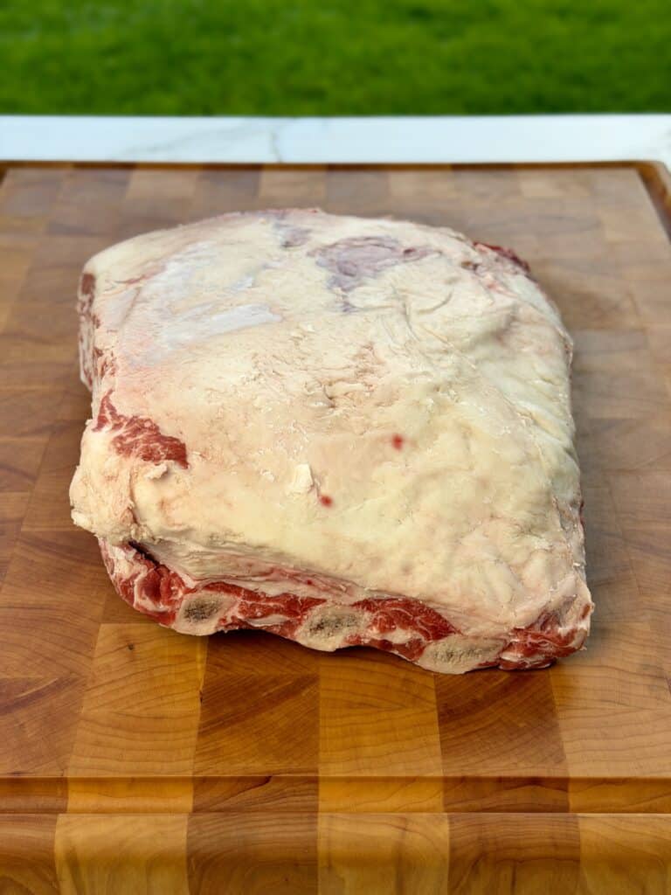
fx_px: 1241
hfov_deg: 30.3
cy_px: 448
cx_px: 336
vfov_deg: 39.7
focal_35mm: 48
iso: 64
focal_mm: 6.76
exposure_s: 1/351
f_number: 1.78
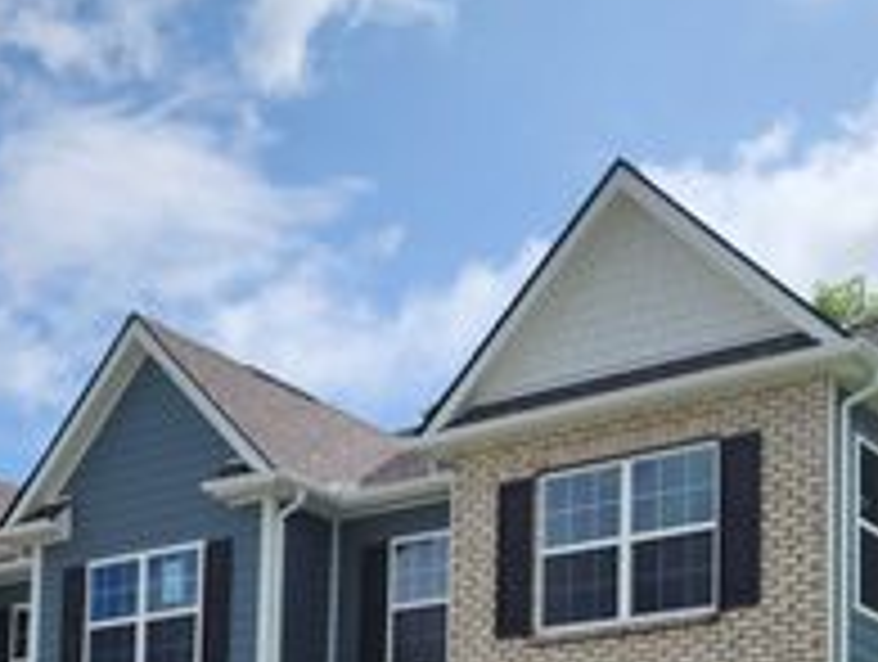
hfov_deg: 32.6
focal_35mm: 59
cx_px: 495
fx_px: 1499
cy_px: 732
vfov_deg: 23.3
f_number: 1.8
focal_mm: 6.4
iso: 12
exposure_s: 1/2352
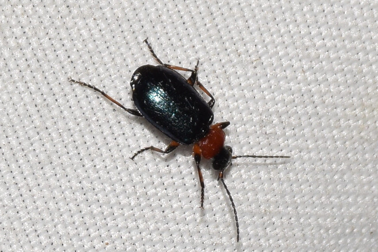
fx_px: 2205
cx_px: 189
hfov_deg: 9.8
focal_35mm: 210
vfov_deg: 6.5
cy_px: 126
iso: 100
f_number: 13
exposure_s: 1/160
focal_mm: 140
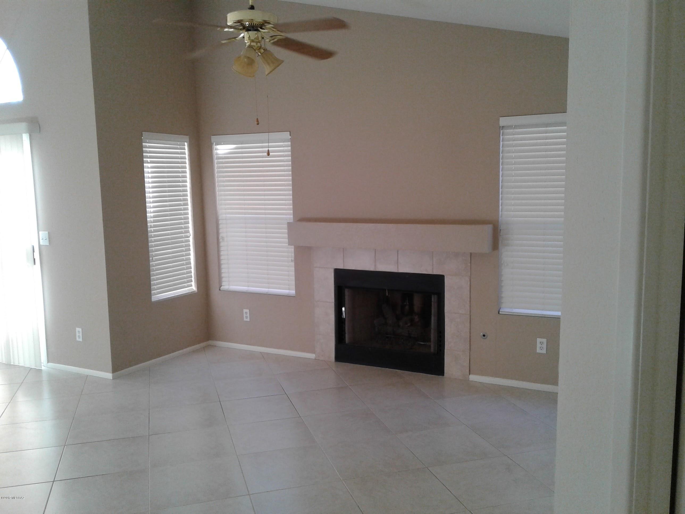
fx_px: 653
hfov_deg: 55.4
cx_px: 342
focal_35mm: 33
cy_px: 257
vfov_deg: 42.9
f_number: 2.2
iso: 50
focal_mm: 3.3
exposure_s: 1/100
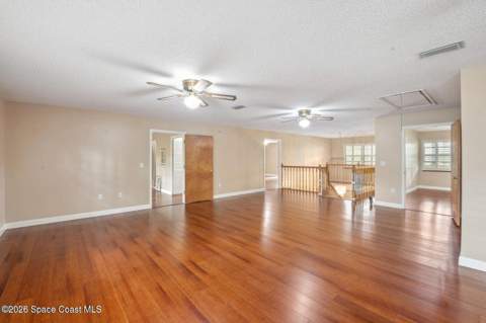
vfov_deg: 73.6
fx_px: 216
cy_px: 162
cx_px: 243
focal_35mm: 16
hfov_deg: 96.8
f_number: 9
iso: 320
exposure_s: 4
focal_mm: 16
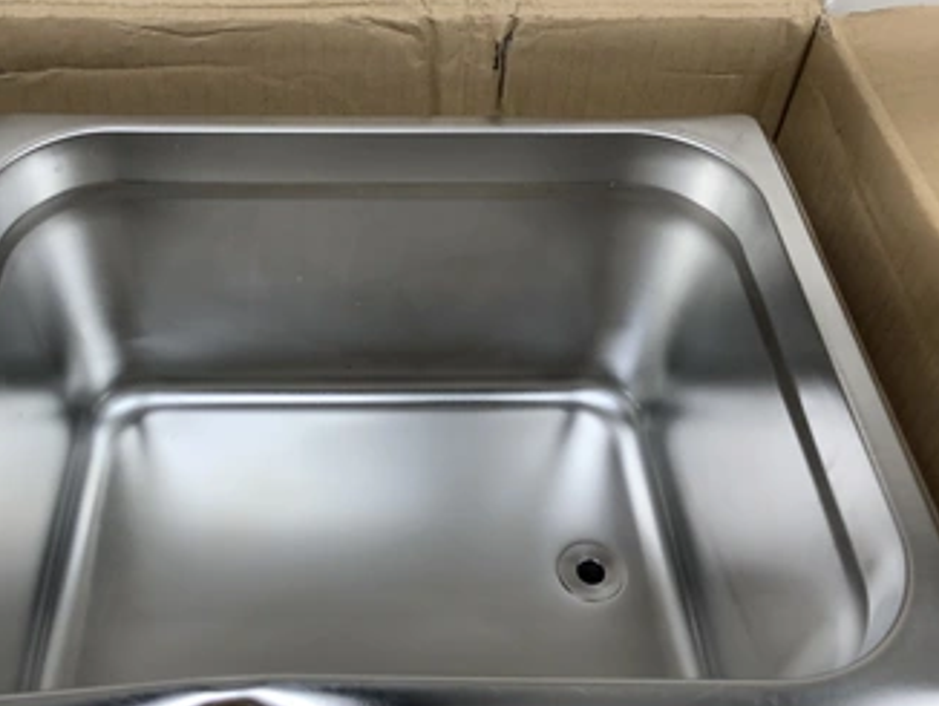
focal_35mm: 38
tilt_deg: -46.4
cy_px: 346
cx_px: 386
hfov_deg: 48.7
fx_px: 1032
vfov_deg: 37.8
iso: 64
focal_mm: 3.3
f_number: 2.4
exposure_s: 1/120
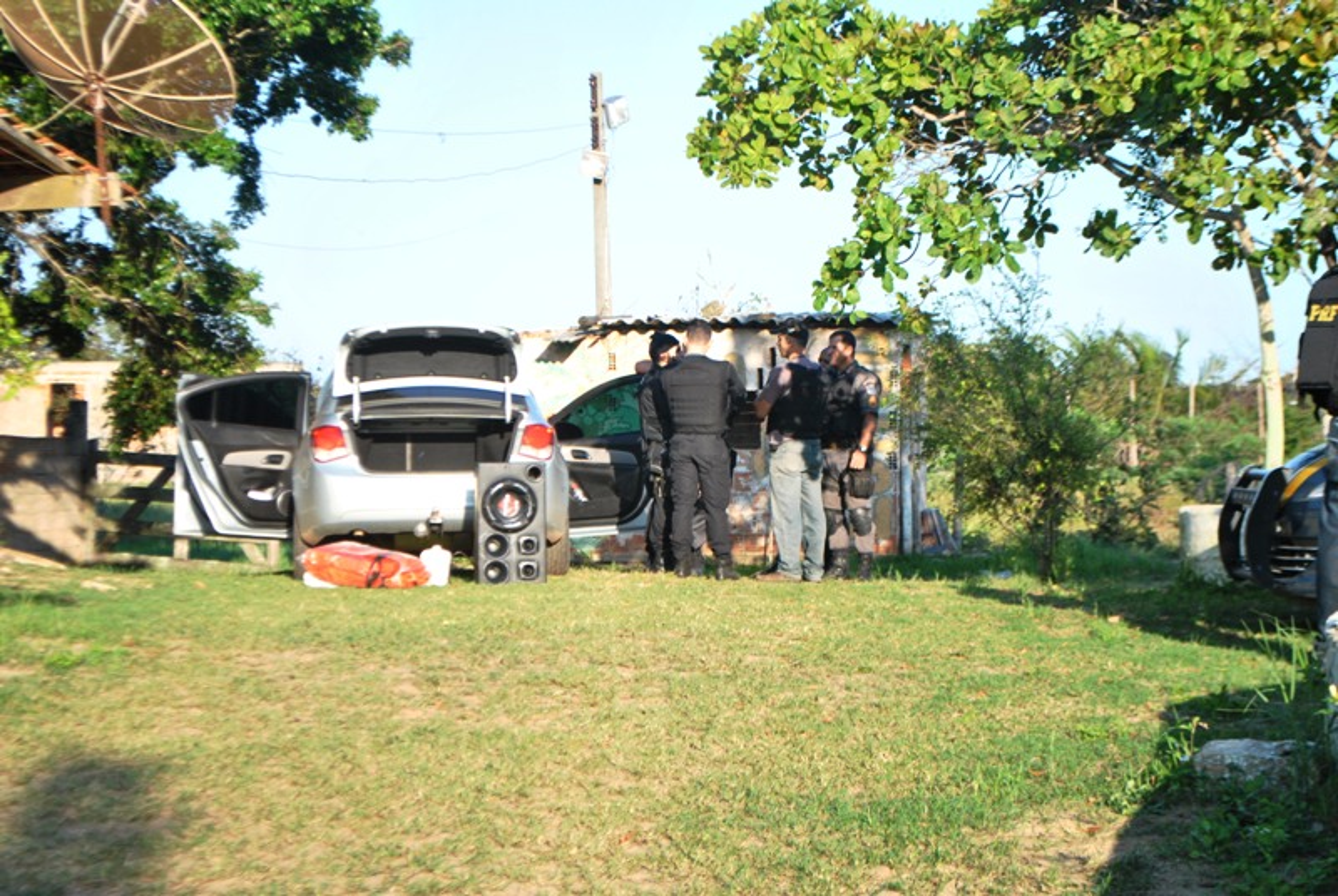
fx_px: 2903
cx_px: 669
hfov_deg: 26.0
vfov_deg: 17.6
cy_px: 448
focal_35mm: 78
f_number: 5.6
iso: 320
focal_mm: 52
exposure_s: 1/400
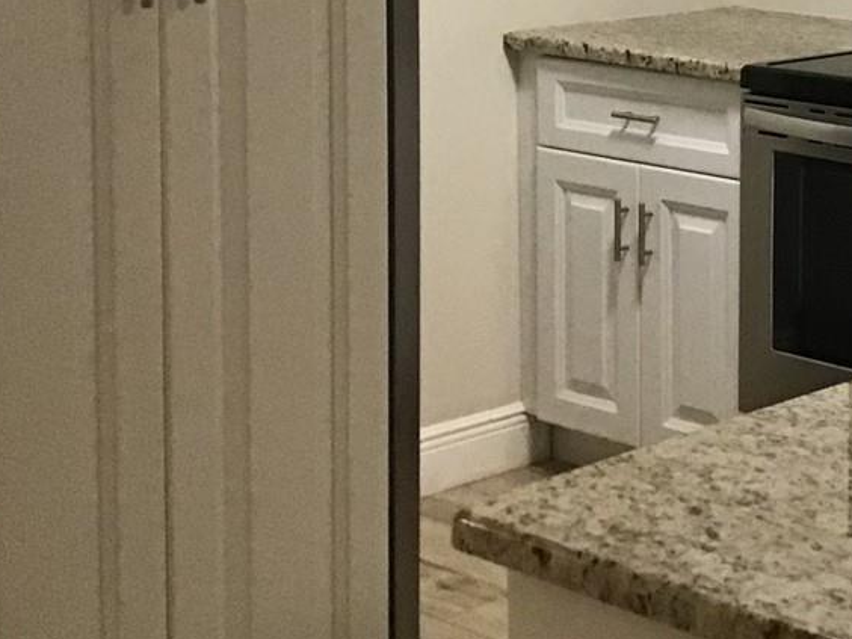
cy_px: -41
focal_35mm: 88
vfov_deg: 16.3
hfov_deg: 21.1
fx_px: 2166
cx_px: 946
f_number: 2.4
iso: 160
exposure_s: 1/30
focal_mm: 3.3
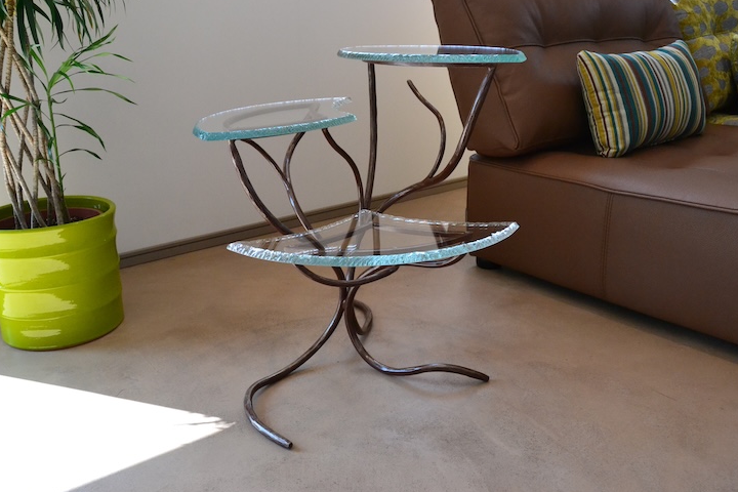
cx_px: 372
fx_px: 656
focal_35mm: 32
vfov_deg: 41.1
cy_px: 241
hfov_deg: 58.7
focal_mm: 20
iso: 2500
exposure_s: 1/500
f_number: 6.3
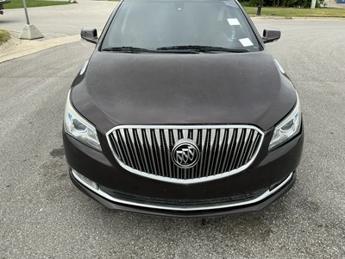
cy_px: 130
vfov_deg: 49.7
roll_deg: -1.5
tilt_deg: -24.8
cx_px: 172
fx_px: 279
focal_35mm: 28
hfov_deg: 63.4
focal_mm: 3
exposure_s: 1/792
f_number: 1.8
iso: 25
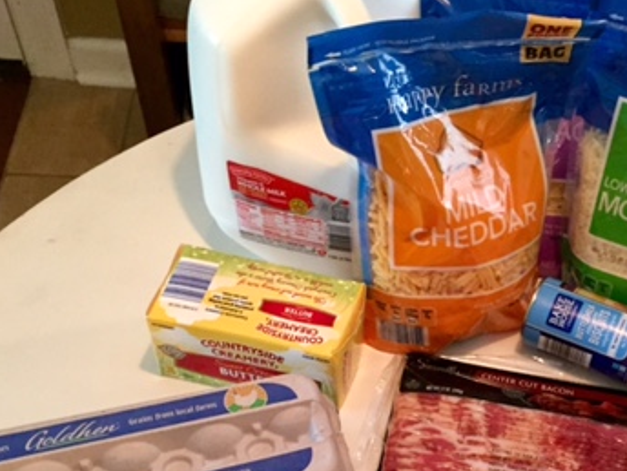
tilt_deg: -55.8
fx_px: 978
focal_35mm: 54
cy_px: 402
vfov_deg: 26.3
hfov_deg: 34.3
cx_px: 518
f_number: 2.2
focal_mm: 4.15
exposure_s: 1/15
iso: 250
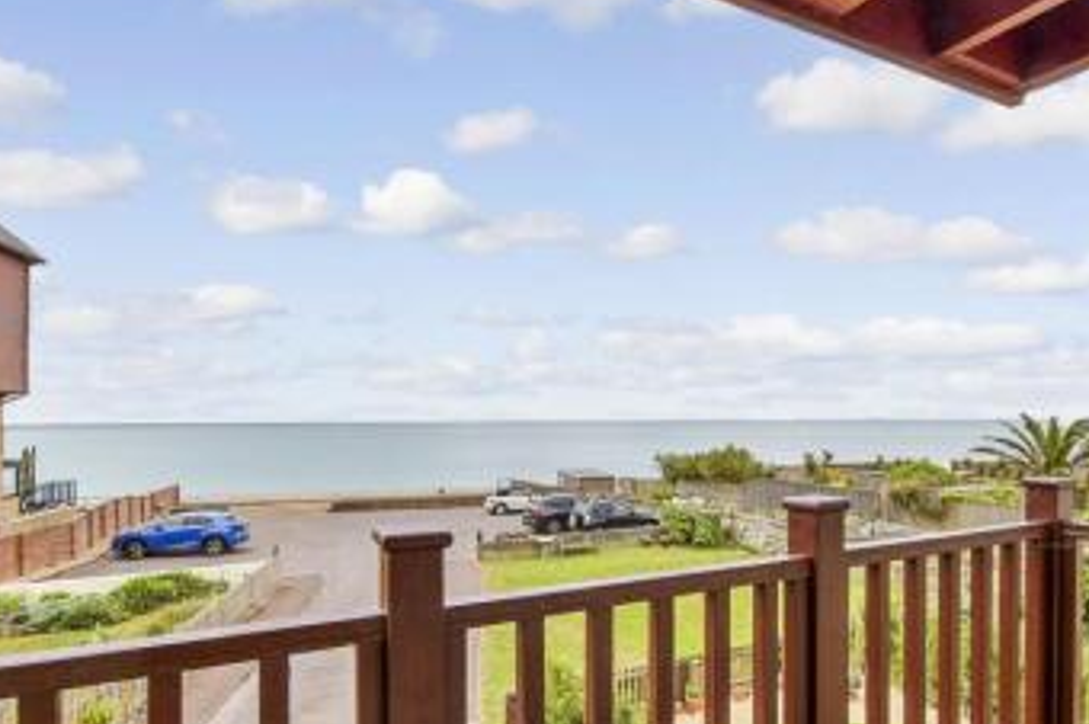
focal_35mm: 21
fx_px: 635
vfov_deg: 58.5
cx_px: 628
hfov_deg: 80.7
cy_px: 463
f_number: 6.3
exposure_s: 1/250
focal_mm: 10
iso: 160
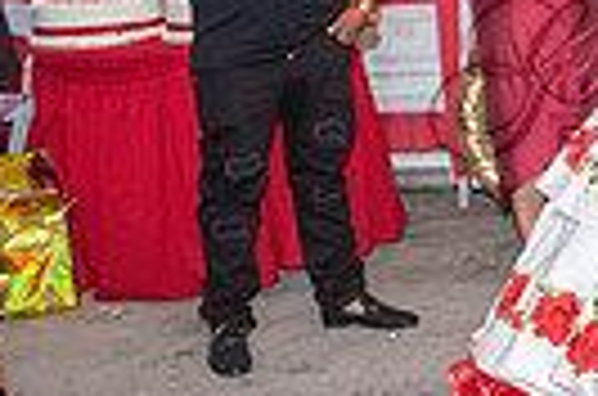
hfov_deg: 18.2
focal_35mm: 105
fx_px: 1740
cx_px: 782
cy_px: 79
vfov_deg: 12.9
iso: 800
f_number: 3.2
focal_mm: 24
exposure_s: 1/160
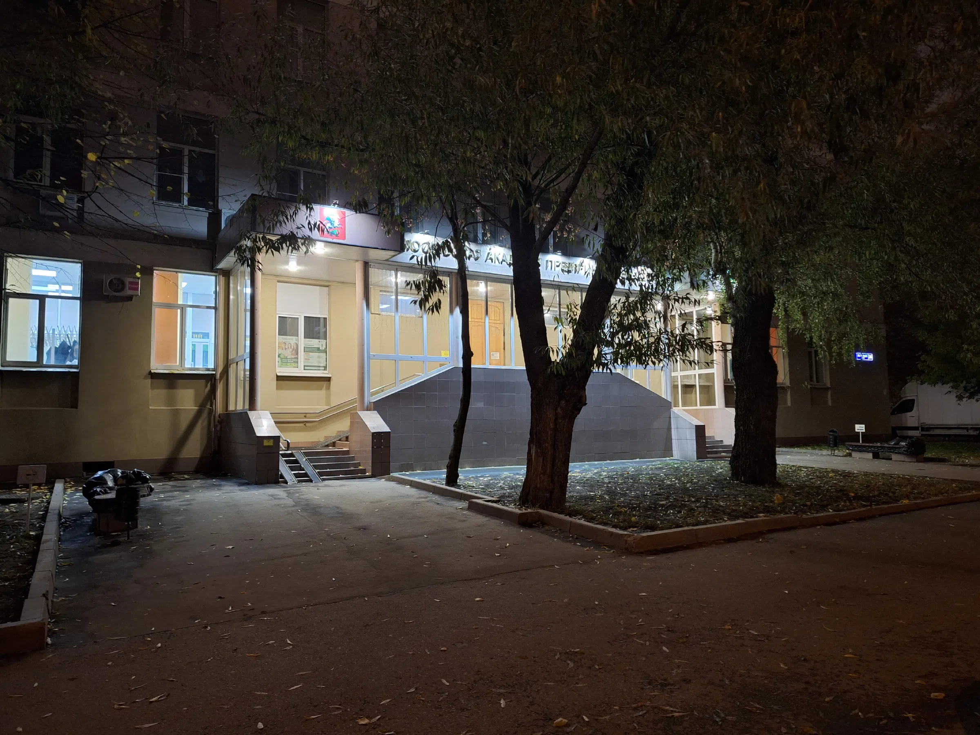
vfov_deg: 58.9
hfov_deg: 73.9
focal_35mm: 23
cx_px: 490
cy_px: 368
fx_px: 651
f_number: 1.8
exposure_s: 1/25
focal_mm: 5.54
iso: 400
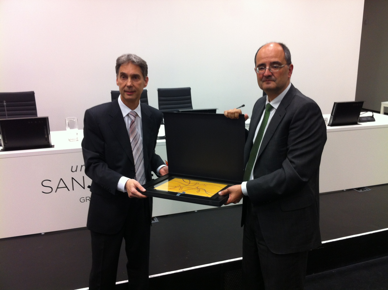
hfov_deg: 52.7
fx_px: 392
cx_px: 194
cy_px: 145
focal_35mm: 35
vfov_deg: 40.6
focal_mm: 3.85
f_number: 2.8
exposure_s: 1/15
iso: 125
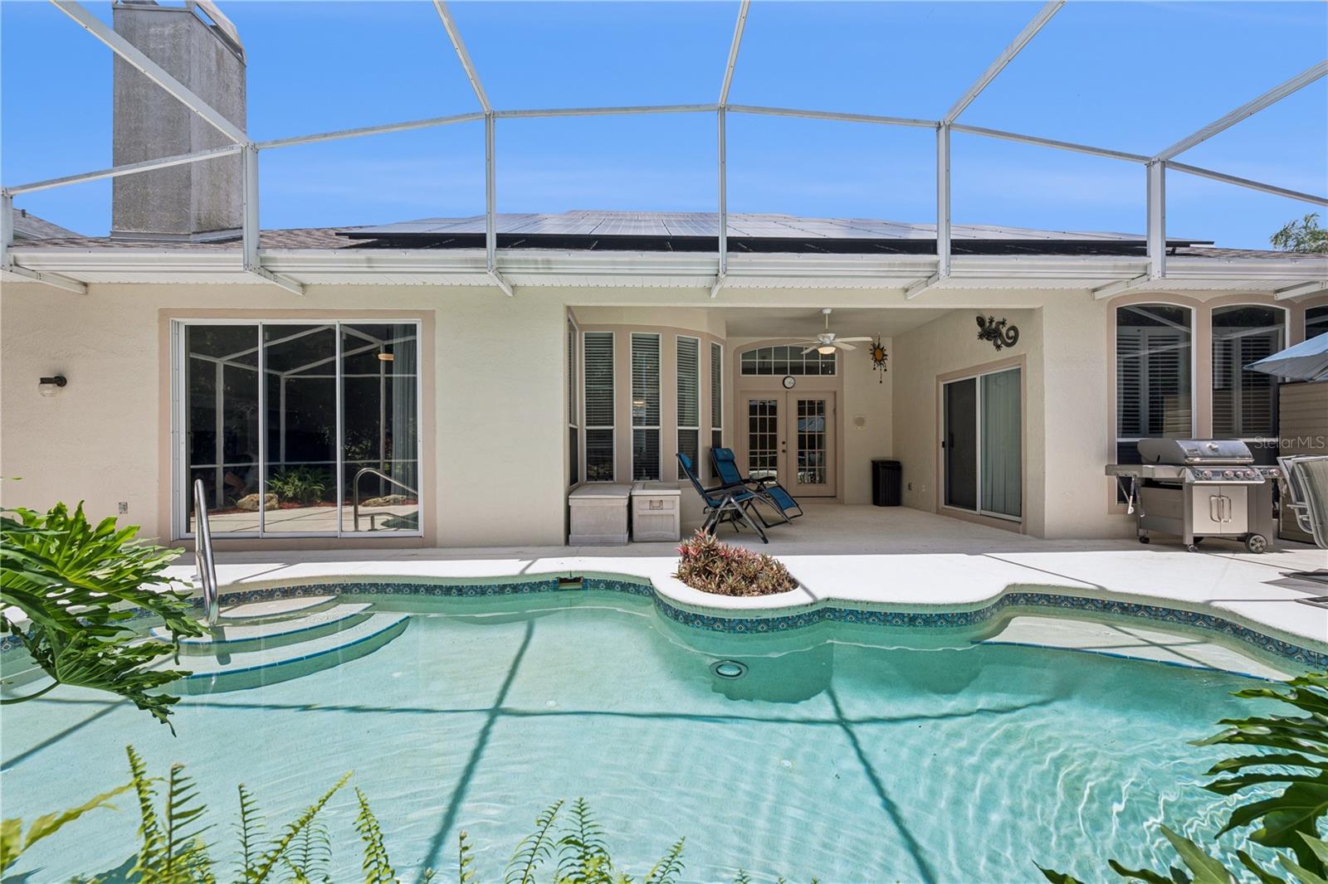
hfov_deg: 104.3
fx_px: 516
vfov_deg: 81.2
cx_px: 664
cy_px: 442
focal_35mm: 14
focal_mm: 14
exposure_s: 1/250
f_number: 9
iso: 200
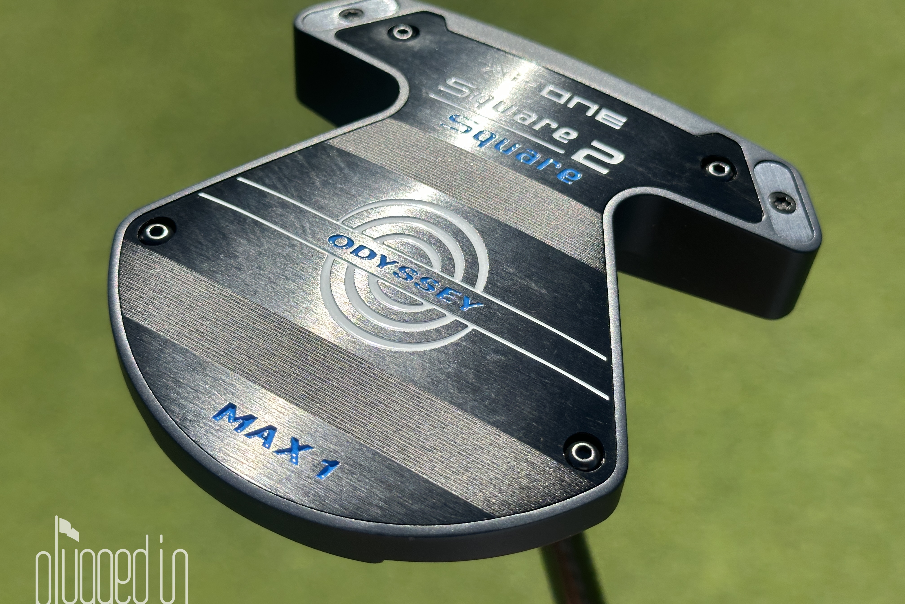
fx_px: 1257
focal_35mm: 50
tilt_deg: -63.2
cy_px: 314
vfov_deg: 27.0
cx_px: 453
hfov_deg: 39.6
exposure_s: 1/4367
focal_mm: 6.86
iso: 64
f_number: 1.78
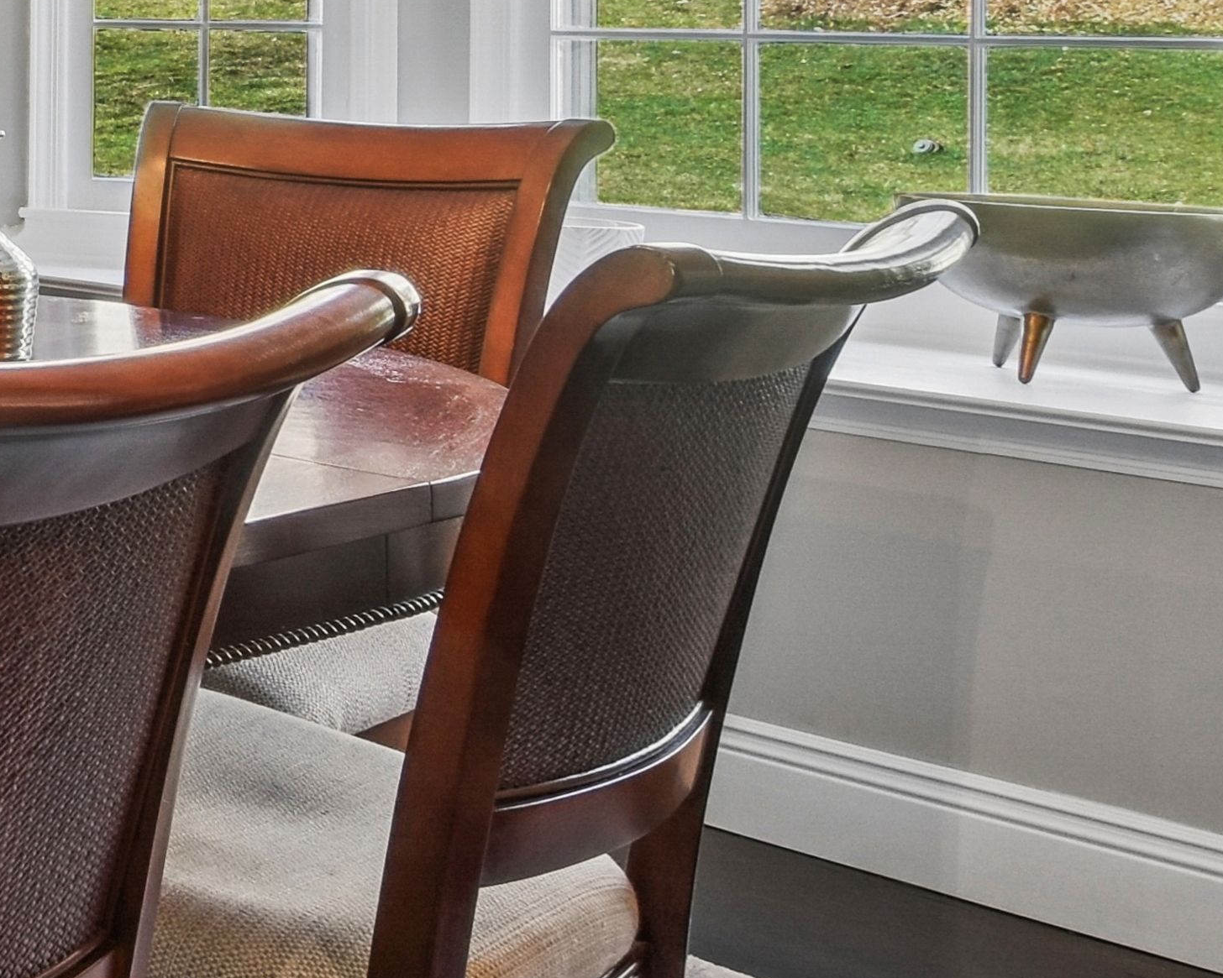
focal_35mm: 58
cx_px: -861
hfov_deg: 22.5
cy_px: 3
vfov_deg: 25.0
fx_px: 2100
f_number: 8
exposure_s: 1/20
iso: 500
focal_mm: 10
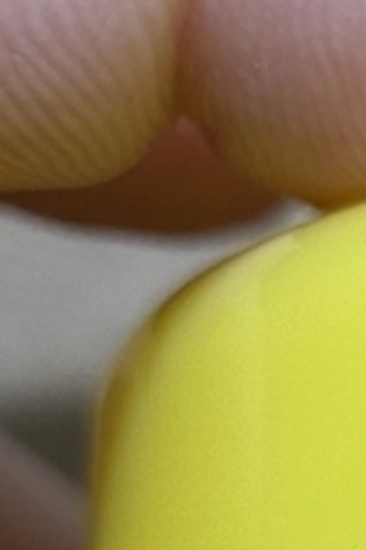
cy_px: 789
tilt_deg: -81.0
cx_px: 1017
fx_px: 2597
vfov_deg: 11.6
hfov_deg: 7.3
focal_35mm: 170
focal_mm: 4.25
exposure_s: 1/50
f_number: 1.8
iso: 64
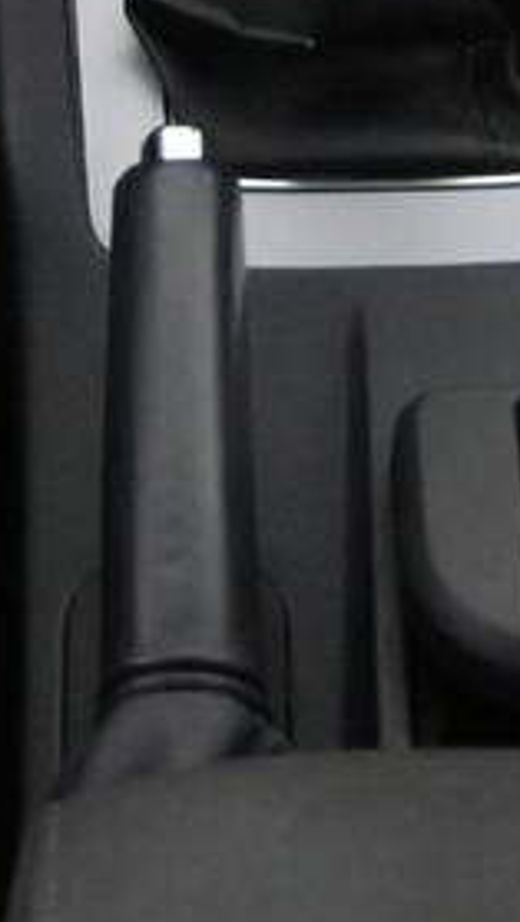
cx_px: 411
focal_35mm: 192
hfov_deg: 6.3
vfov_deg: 10.4
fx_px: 4693
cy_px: -859
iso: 2500
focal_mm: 21
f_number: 4
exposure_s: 1/40
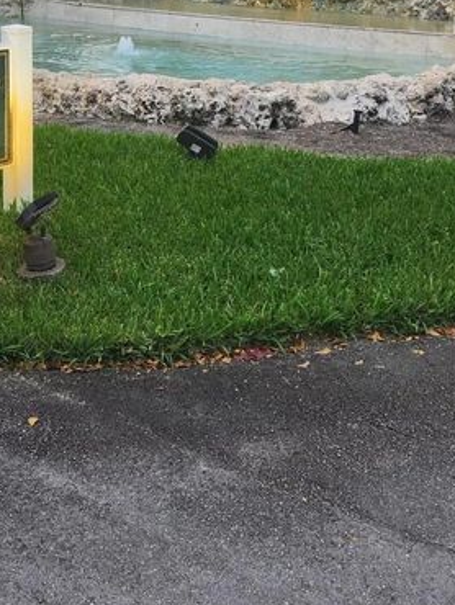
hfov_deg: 27.5
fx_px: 928
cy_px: 104
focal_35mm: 53
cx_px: 208
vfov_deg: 34.8
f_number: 1.8
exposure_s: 1/180
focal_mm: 5.4
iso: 40
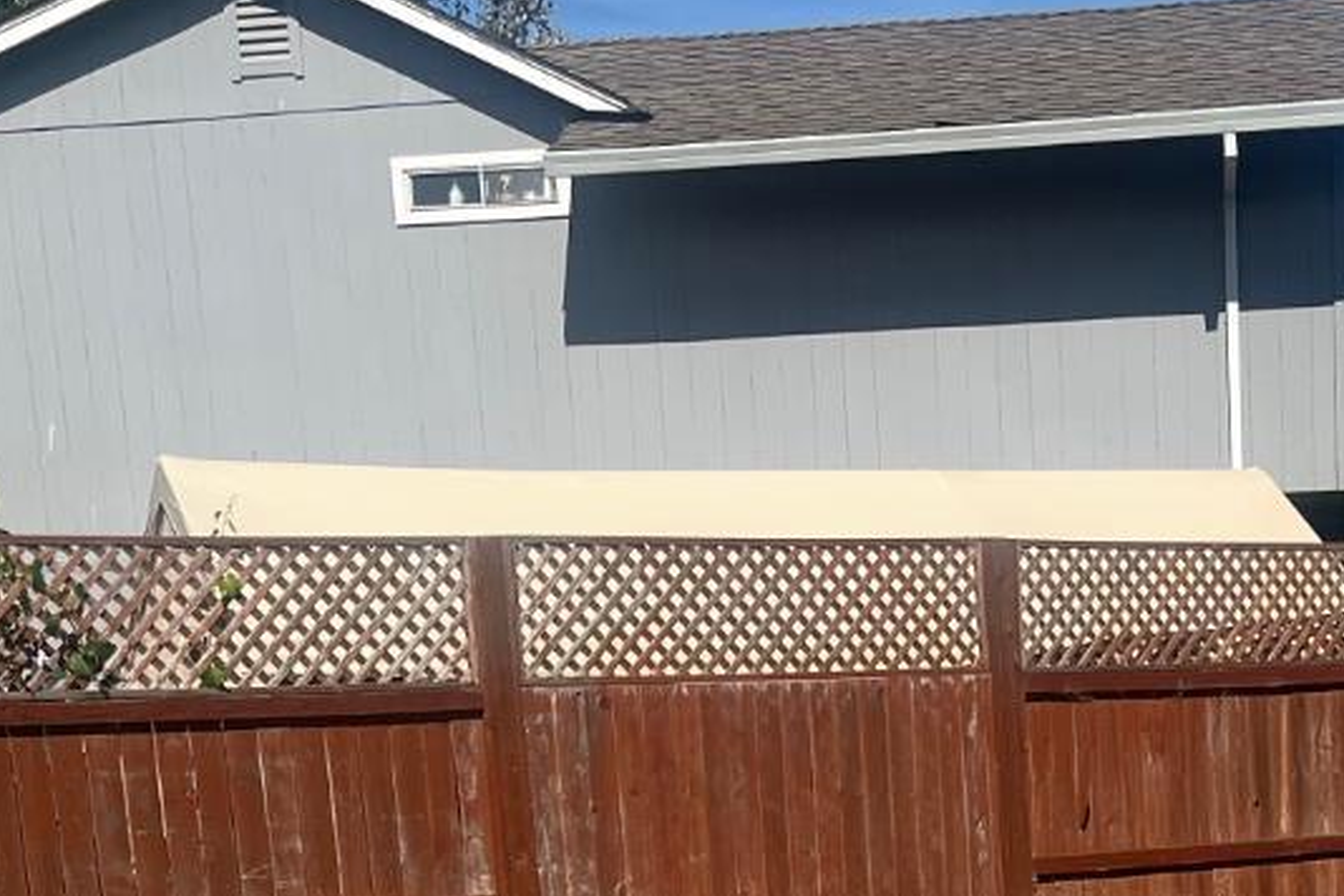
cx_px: 1067
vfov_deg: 16.3
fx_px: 2837
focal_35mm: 76
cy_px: 1363
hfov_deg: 26.2
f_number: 1.6
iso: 50
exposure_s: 1/5848
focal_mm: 5.1
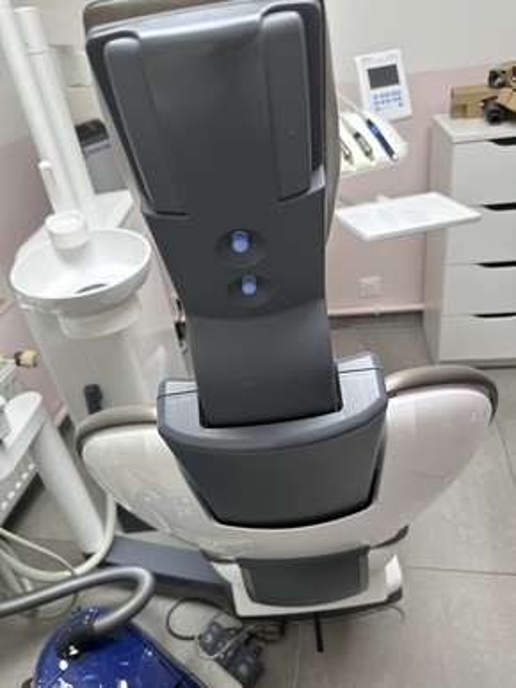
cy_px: 344
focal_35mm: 24
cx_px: 258
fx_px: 477
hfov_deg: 56.8
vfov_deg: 71.6
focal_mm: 6.86
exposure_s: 1/100
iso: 160
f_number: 1.78
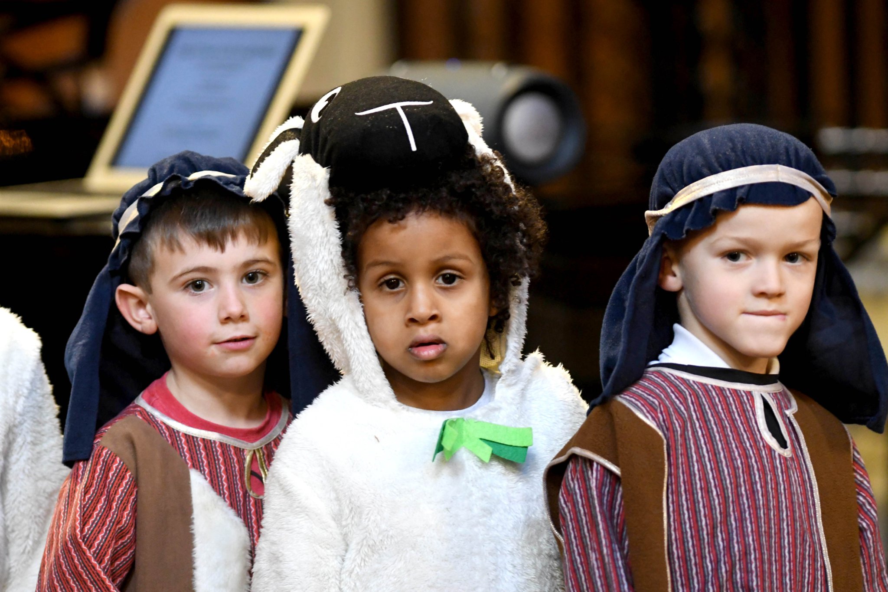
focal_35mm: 450
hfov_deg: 4.6
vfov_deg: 3.1
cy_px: 296
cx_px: 444
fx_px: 11098
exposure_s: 1/100
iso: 4000
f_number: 2.8
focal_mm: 300
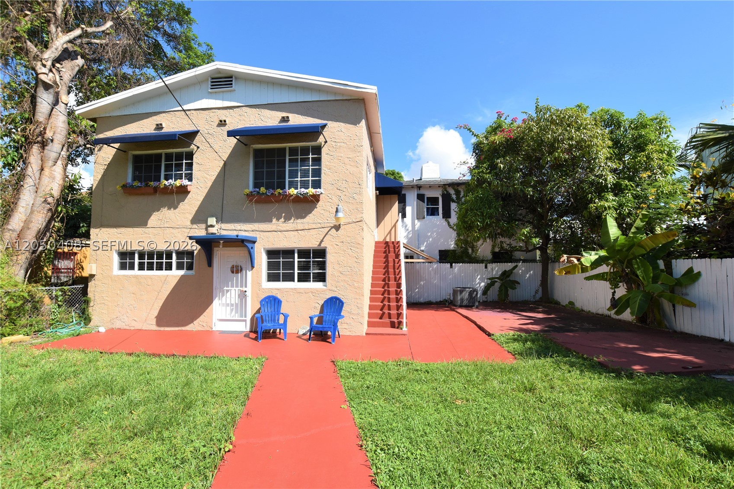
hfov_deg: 100.4
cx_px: 367
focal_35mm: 15
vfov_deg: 77.3
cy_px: 244
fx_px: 306
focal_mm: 10
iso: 200
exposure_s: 1/320
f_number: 9
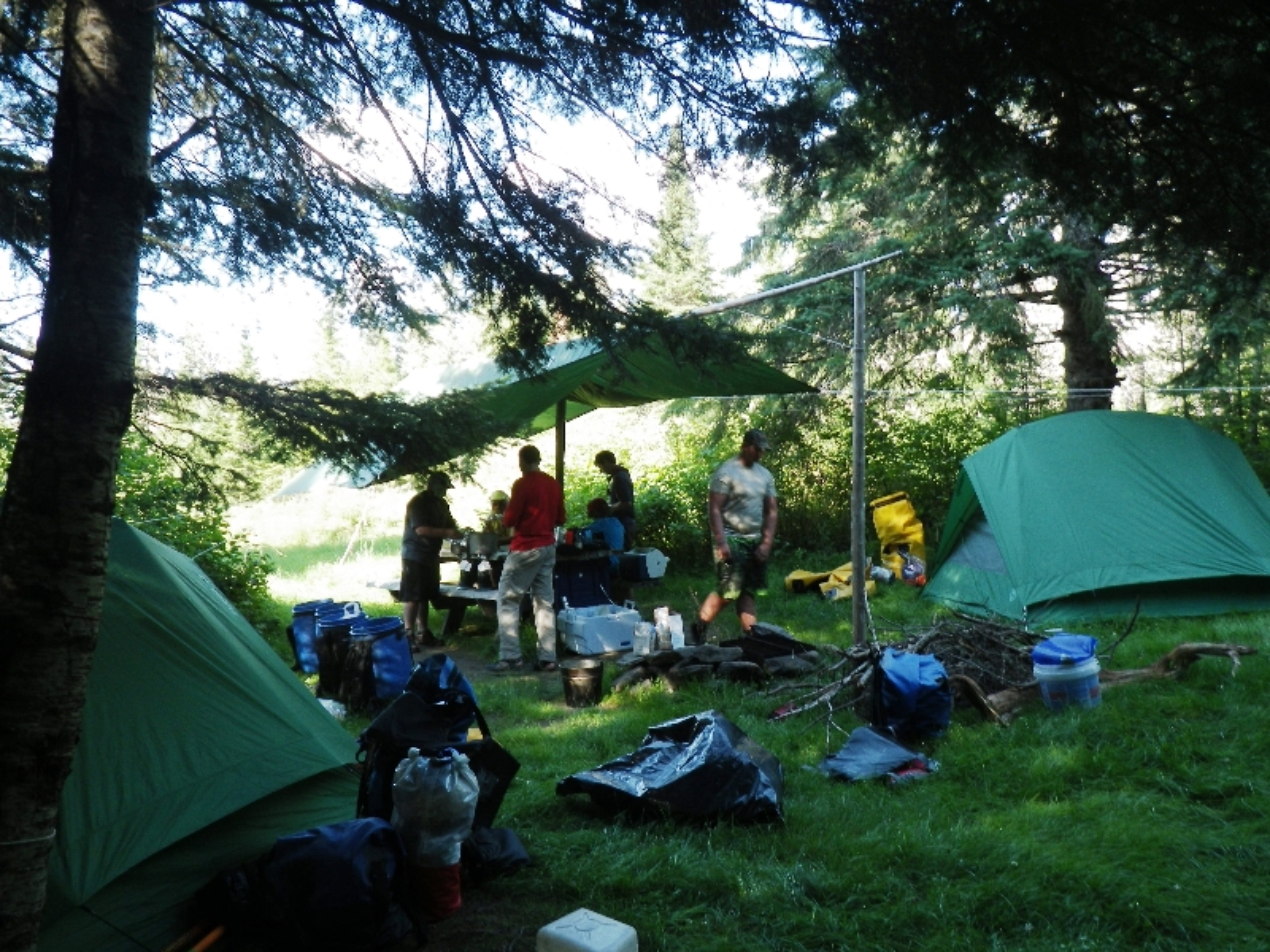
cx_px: 635
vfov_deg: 49.7
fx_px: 1027
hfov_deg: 63.4
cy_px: 476
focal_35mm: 28
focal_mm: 5
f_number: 3.5
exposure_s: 1/60
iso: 80
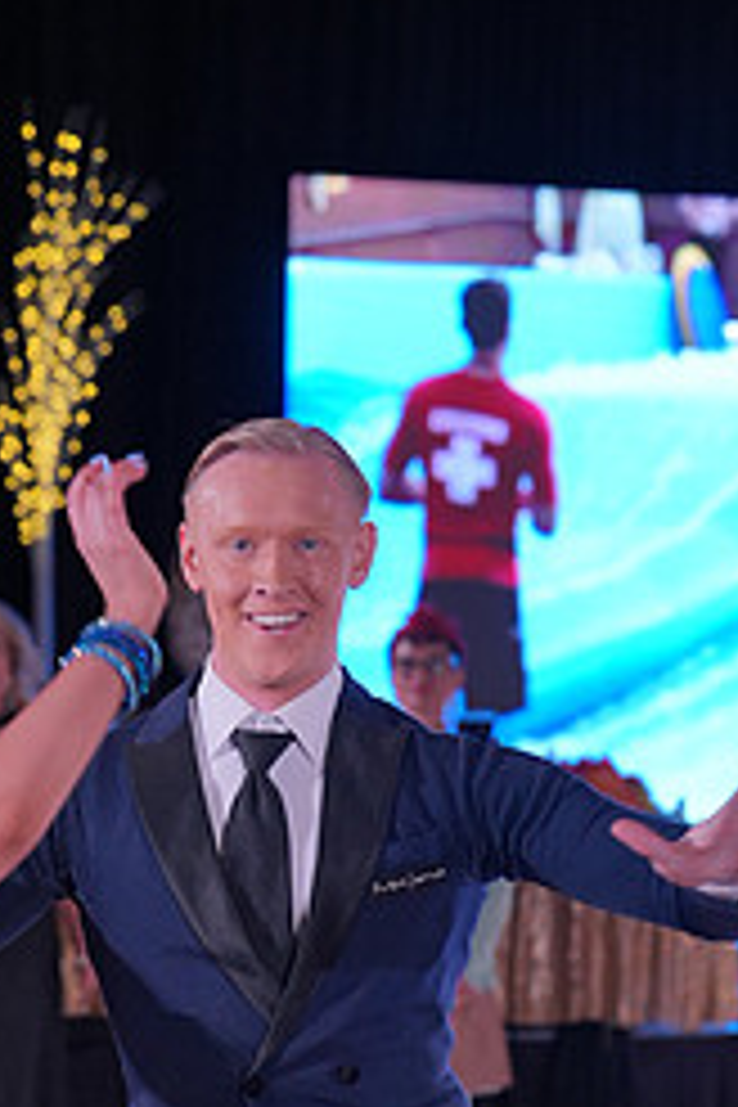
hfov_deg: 7.3
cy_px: 1292
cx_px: 187
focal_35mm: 189
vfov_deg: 10.7
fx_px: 5811
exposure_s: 1/400
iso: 1250
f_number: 4
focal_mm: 80
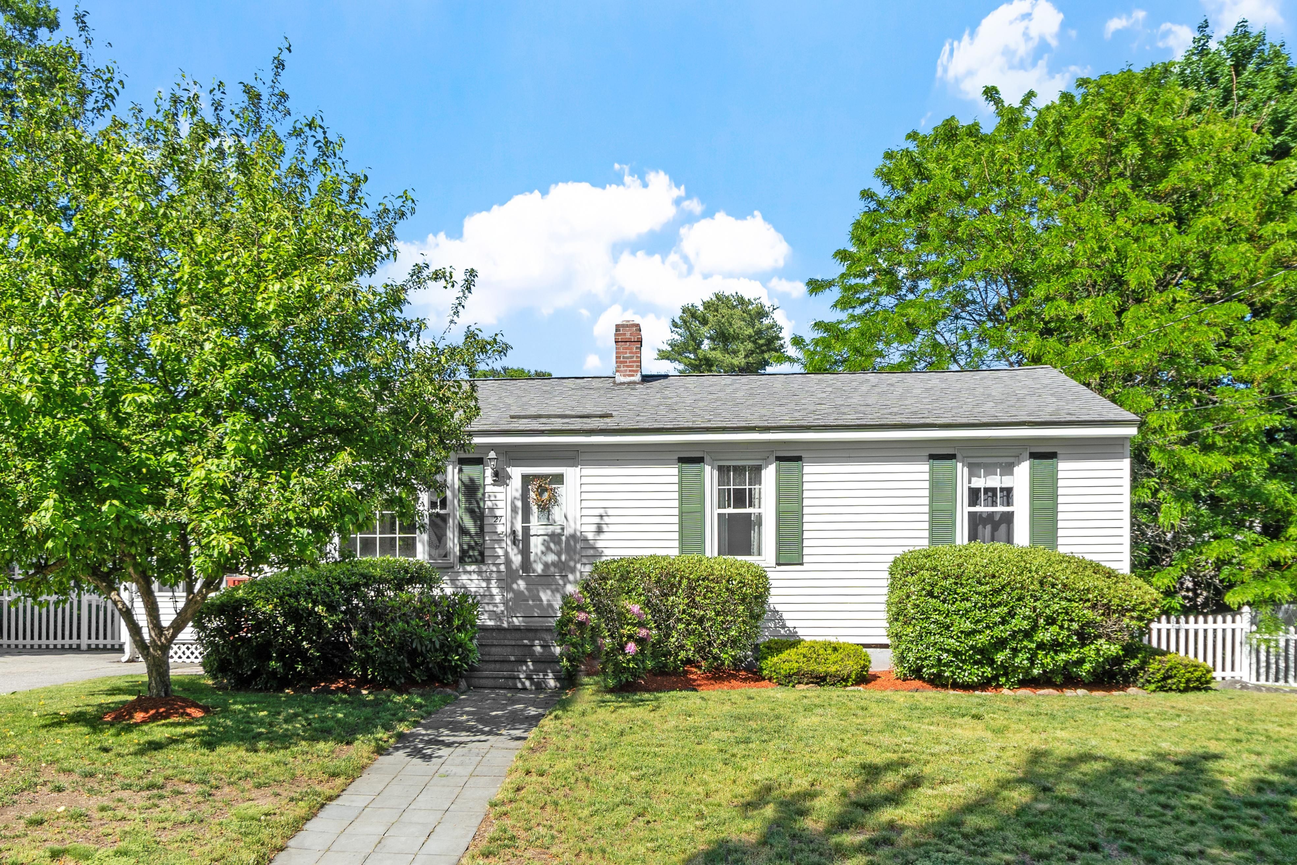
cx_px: 648
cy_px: 432
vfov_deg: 46.4
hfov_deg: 65.5
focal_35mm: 28
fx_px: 1009
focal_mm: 19
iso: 100
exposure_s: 1/200
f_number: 8
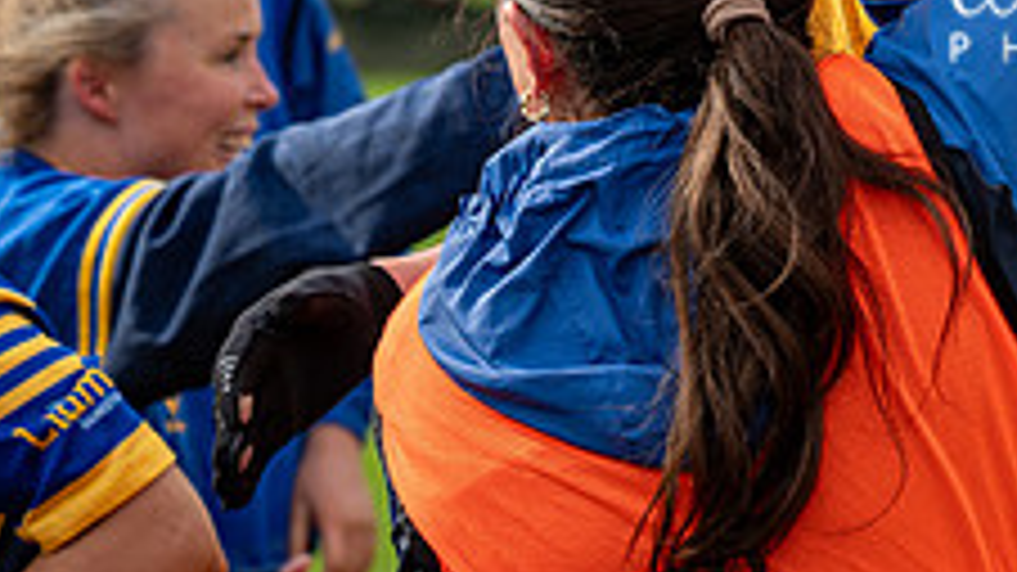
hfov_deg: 11.2
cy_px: -92
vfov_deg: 6.4
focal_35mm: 188
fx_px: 5069
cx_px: 1242
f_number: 4
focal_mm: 70
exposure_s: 1/800
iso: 100
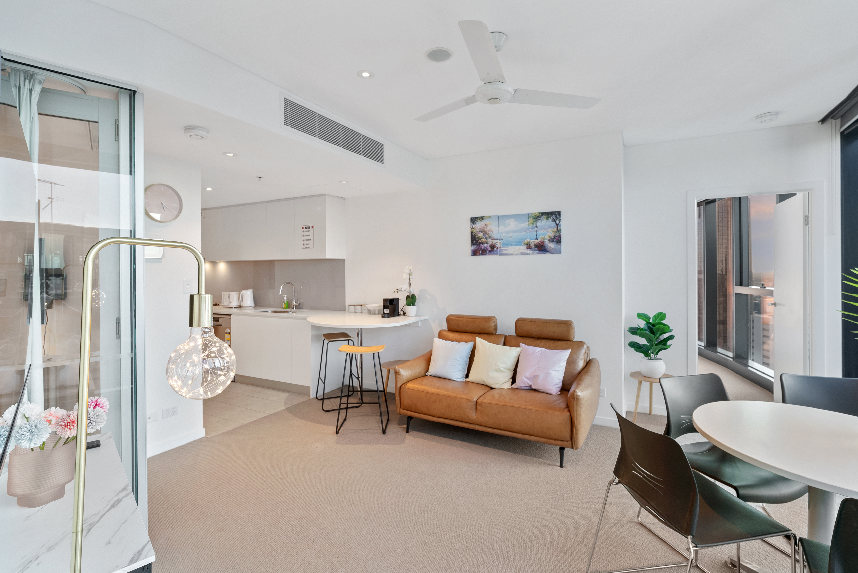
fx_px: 382
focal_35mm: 16
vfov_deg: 73.8
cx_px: 429
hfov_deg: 96.7
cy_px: 286
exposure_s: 1/2.5
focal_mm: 16
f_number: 9
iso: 320
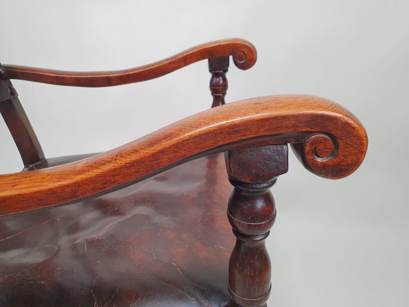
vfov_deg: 53.1
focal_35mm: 26
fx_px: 307
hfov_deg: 67.3
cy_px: 154
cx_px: 204
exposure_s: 1/100
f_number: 2.4
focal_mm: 4.32
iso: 200
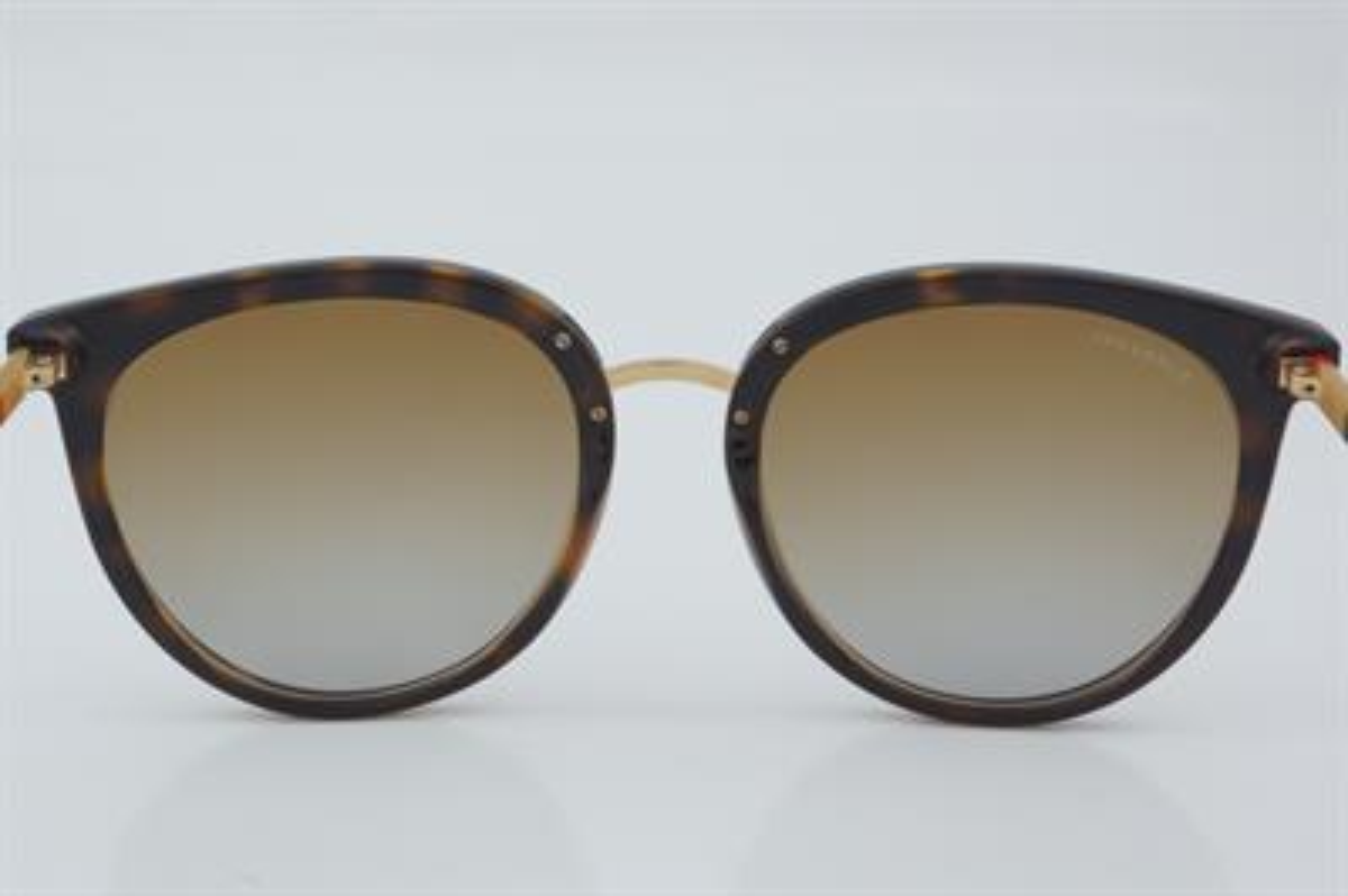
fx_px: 3087
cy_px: 448
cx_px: 674
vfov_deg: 16.5
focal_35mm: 82
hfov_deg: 24.6
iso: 100
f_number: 32
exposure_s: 1/4
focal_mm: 55
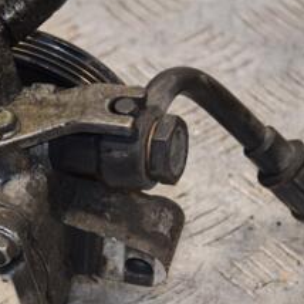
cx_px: 31
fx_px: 2484
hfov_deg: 7.0
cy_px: 169
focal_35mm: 250
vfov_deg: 7.0
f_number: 5.3
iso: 800
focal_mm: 70
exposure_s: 1/160
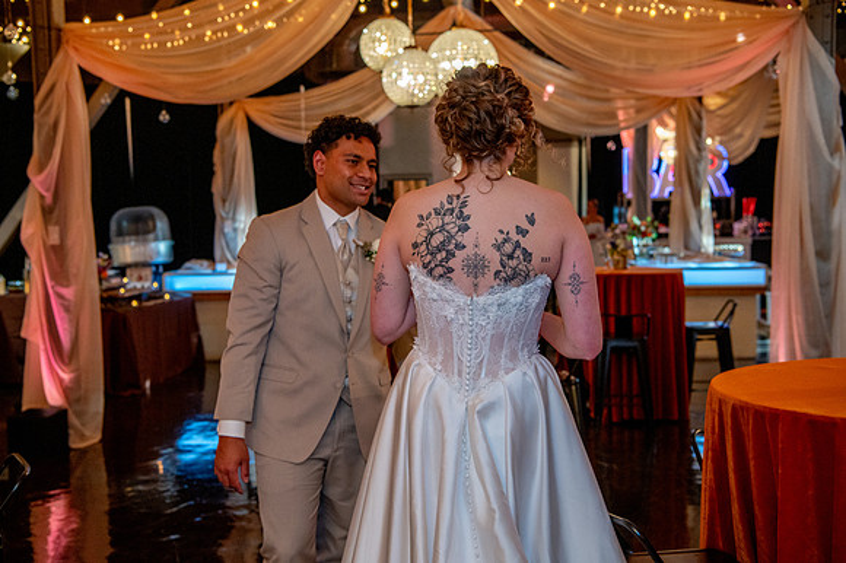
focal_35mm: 44
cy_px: 287
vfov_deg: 30.4
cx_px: 407
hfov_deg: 44.4
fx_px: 1037
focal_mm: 42
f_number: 4.5
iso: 2500
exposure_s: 1/160
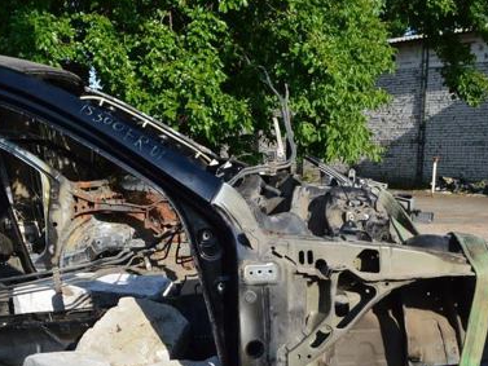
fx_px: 620
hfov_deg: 42.9
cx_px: 215
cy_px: 245
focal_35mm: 44
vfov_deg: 32.6
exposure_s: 1/400
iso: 400
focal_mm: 18
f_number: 11
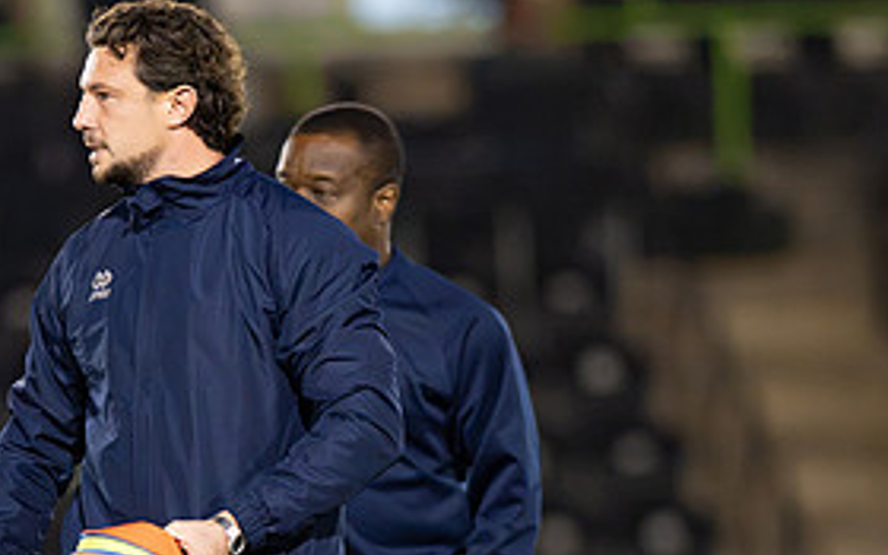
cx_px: 181
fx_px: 17860
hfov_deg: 2.8
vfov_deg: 1.8
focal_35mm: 738
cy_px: 647
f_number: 2.8
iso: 8000
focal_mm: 300
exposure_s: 1/1250
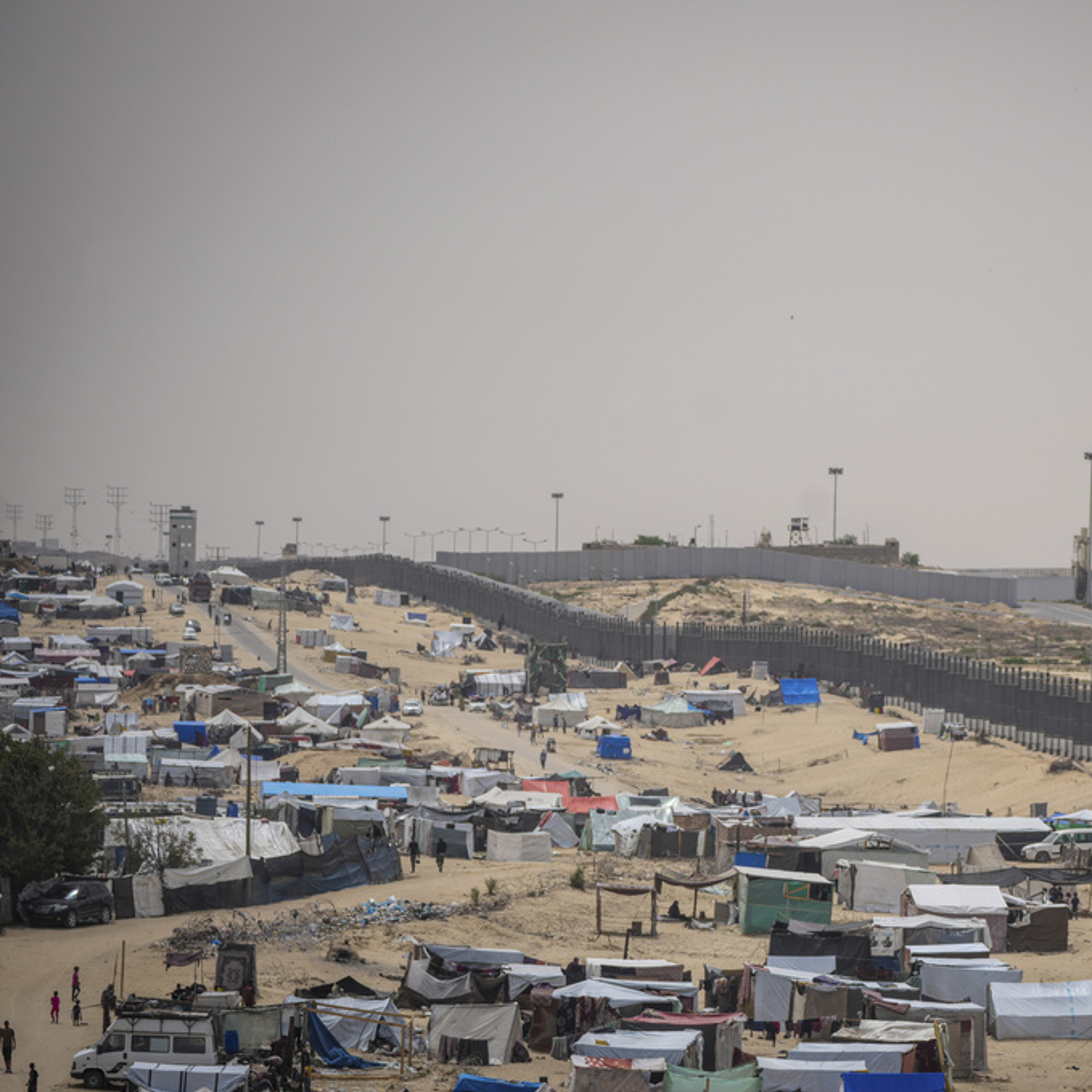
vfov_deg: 8.7
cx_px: 811
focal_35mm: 200
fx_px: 7138
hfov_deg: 8.7
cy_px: 544
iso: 100
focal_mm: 156
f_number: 5
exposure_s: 1/1250
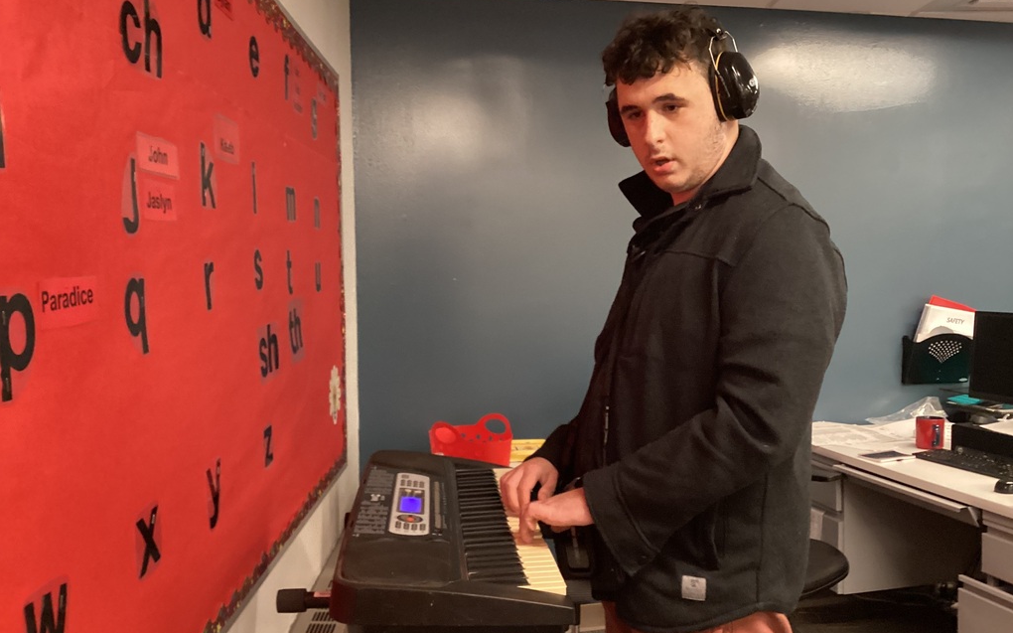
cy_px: 338
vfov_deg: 38.3
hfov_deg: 58.2
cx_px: 507
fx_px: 911
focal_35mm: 33
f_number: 2.4
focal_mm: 3.3
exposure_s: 1/40
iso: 320
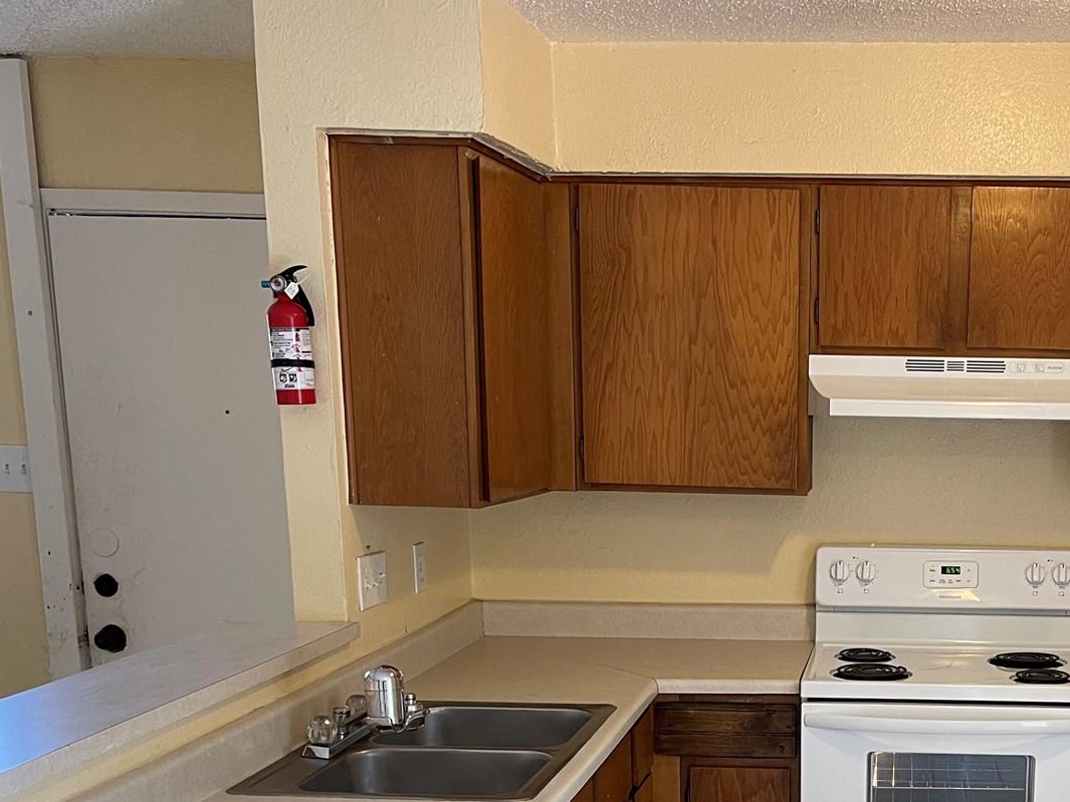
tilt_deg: -13.7
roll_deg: -1.1
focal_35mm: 50
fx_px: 1546
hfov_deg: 36.6
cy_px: 716
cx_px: 886
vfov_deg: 28.1
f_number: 1.6
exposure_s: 1/60
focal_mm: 5.1
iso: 100
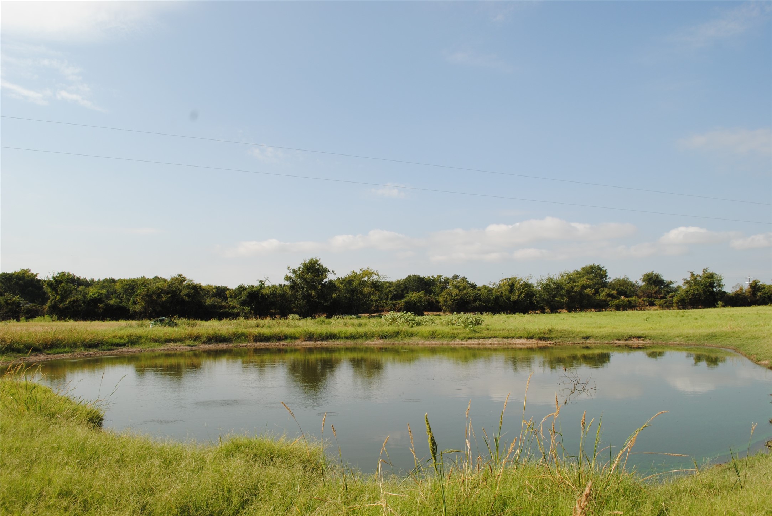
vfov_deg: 48.0
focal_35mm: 27
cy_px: 258
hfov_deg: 67.3
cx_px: 386
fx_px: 580
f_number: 8
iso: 100
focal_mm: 18
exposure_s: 1/250
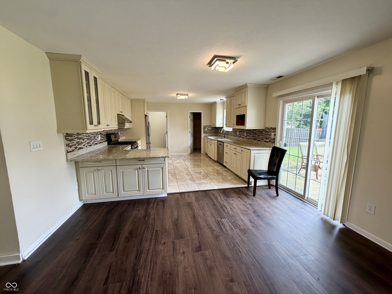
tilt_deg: -8.1
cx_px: 196
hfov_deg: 102.1
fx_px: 159
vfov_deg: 85.7
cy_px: 147
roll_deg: +0.3
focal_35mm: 14
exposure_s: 1/120
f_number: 2.2
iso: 160
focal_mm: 2.22
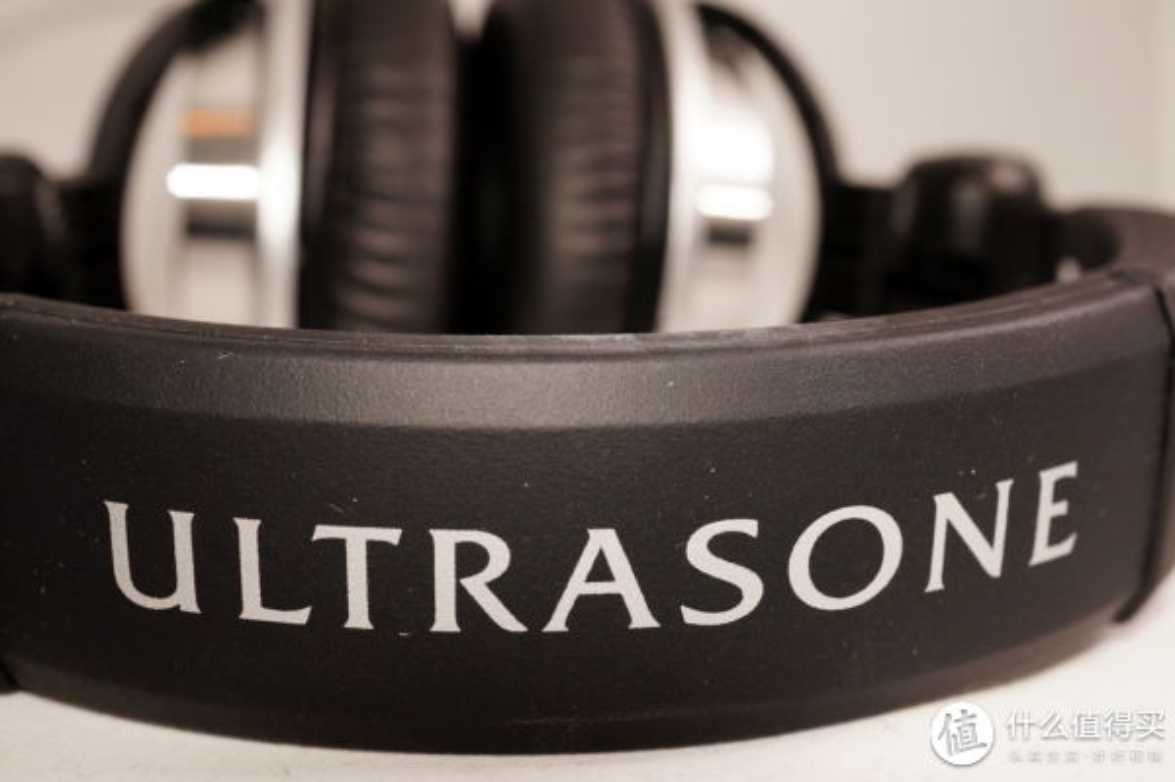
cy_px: 391
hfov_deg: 43.6
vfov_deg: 29.8
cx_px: 588
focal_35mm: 45
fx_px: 1468
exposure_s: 1/60
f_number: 7.1
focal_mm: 30
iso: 800
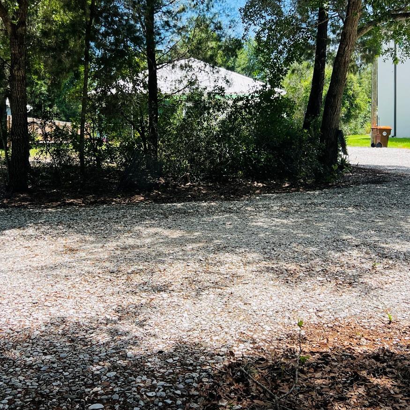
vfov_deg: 39.6
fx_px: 563
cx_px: 195
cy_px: 139
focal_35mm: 42
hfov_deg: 40.0
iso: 50
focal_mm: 5.7
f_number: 1.5
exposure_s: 1/1808
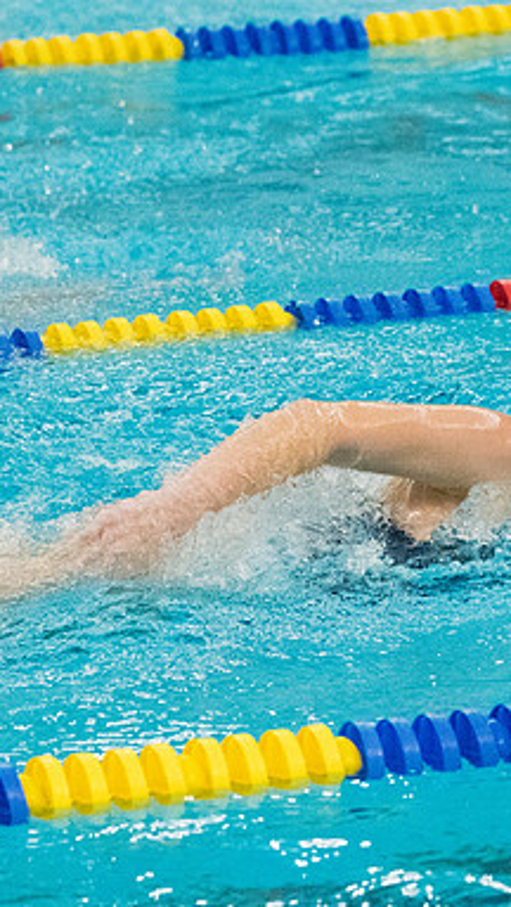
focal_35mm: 290
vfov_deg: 7.4
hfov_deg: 4.2
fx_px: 6972
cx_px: 643
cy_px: 455
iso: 8000
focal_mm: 122
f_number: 4.5
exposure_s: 1/1250
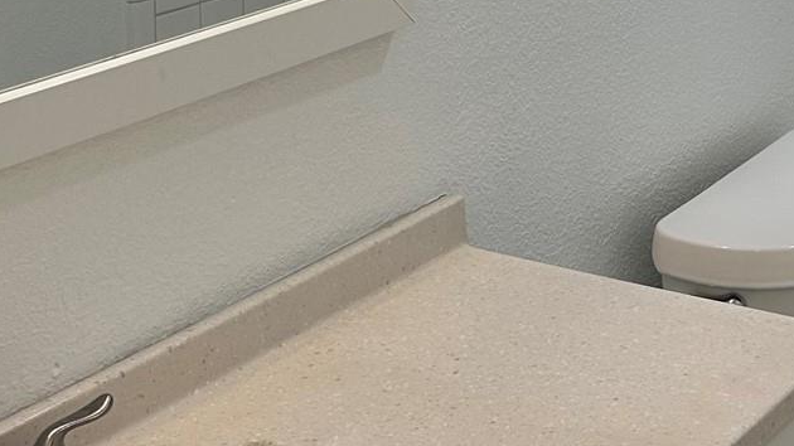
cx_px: 862
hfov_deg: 23.5
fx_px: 1789
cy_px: -239
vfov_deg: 13.3
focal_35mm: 85
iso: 80
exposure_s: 1/203
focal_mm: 6.86
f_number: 1.78
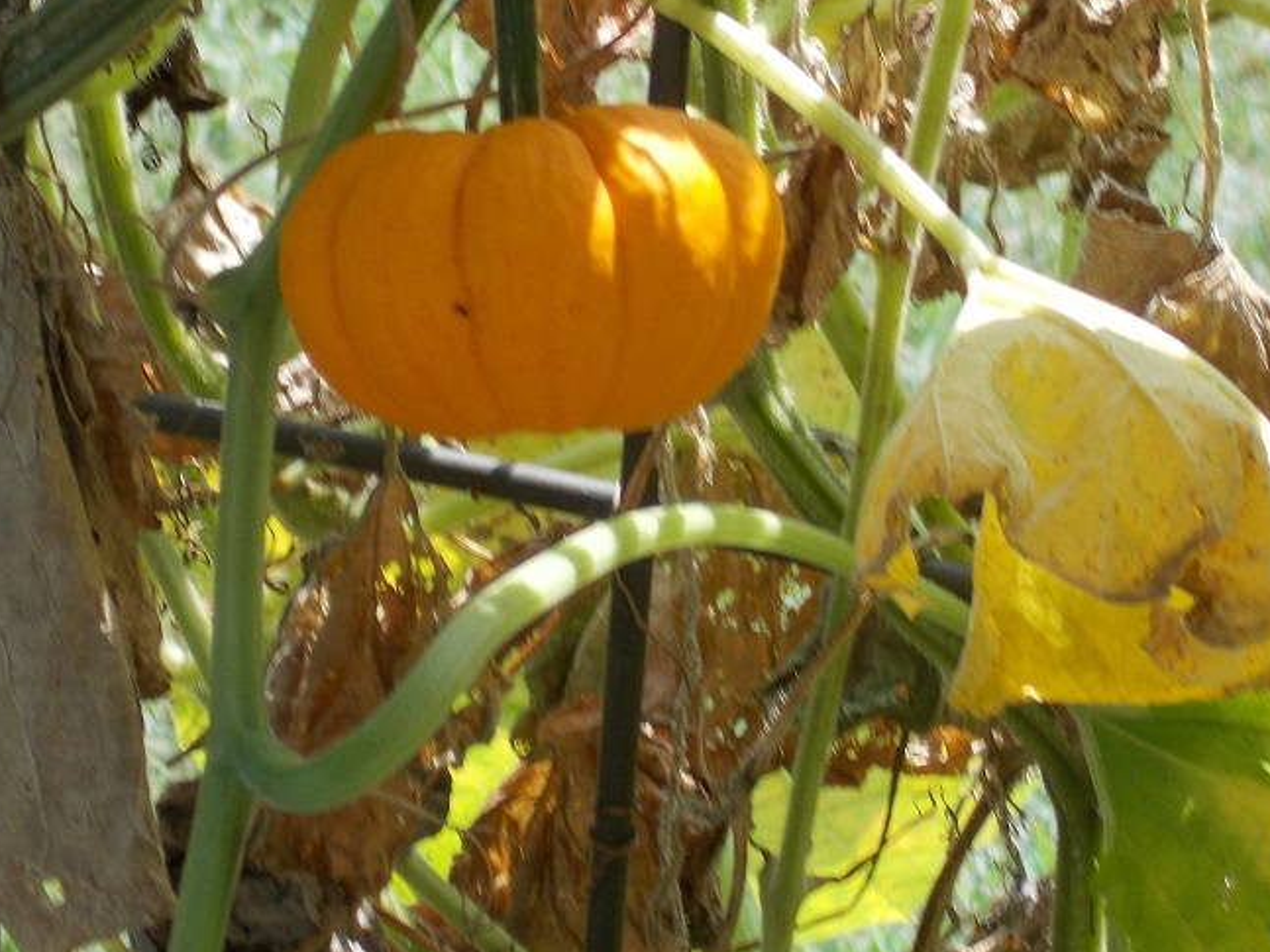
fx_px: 7813
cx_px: 601
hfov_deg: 9.3
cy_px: 199
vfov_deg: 7.0
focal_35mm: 213
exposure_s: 1/80
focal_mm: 23
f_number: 6.5
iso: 80
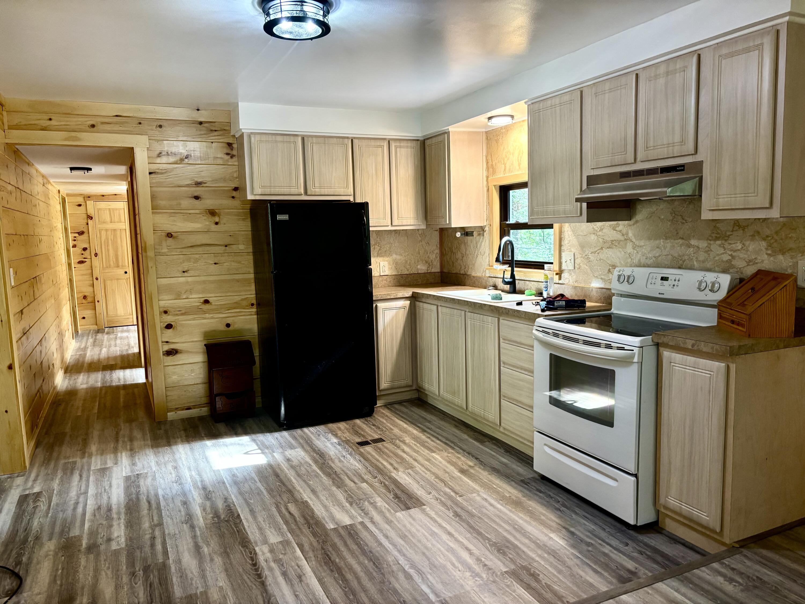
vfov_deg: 53.1
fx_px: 605
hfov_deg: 67.3
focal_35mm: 26
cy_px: 302
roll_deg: +0.9
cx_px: 402
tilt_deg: -6.5
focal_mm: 5.96
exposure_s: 1/60
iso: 250
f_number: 1.6
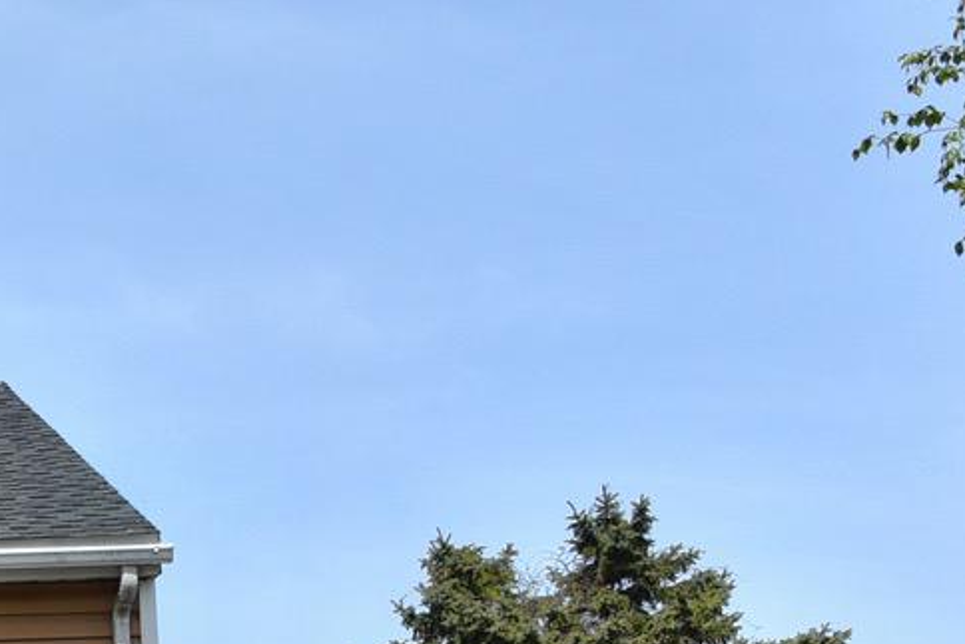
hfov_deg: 12.8
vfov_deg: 9.4
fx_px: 3861
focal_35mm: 144
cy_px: 850
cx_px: -839
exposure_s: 1/400
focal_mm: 34
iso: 200
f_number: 10
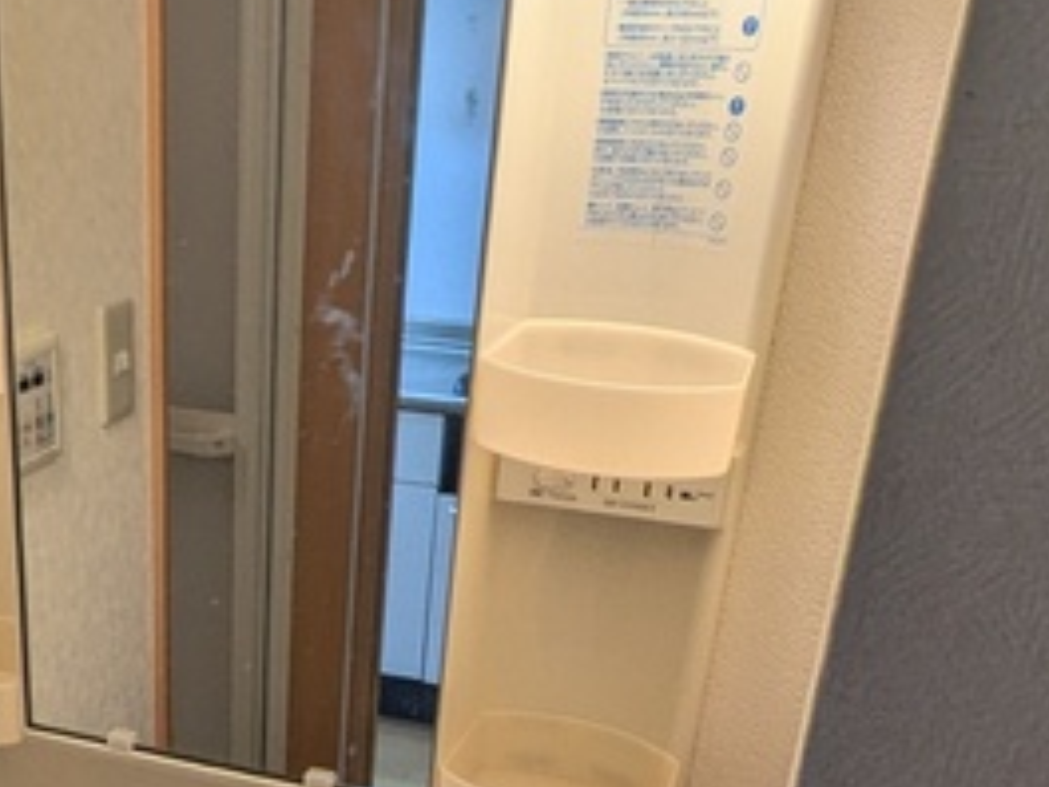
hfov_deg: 36.0
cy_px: 859
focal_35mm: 51
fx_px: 1545
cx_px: 187
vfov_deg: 26.4
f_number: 2.2
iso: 85
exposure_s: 1/120
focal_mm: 1.83
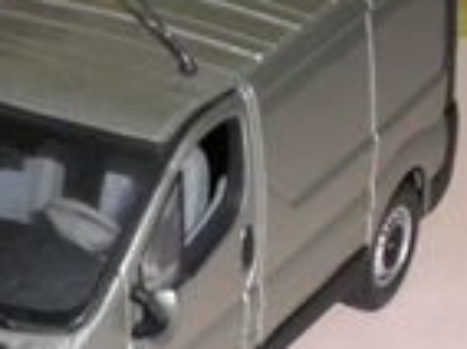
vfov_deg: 6.6
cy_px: 296
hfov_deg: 8.9
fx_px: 3003
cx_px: 95
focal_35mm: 223
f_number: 5.1
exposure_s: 1/60
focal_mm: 14.3
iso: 400
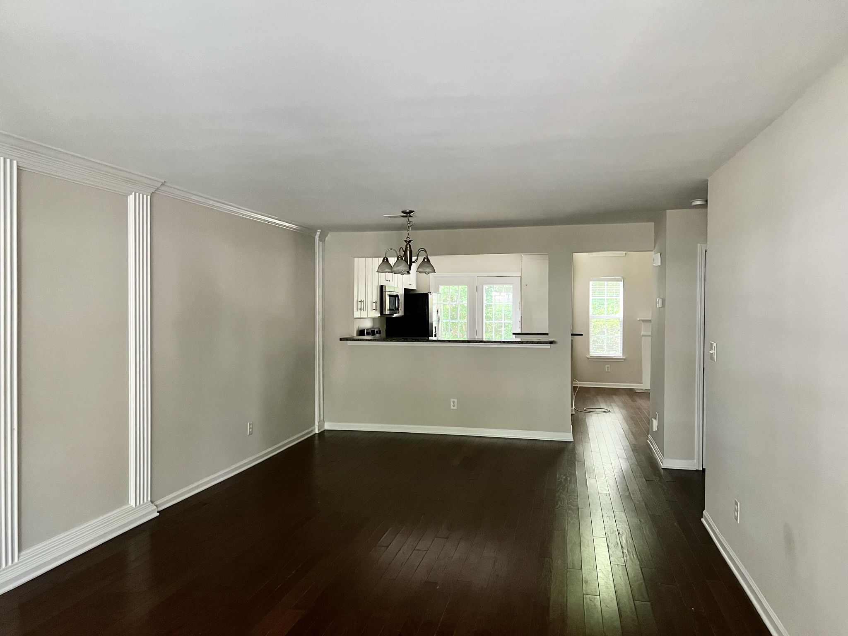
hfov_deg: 67.3
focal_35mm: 26
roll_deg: -0.1
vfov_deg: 53.1
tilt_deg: -1.3
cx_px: 424
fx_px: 637
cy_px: 318
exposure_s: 1/40
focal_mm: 5.7
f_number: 1.5
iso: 500
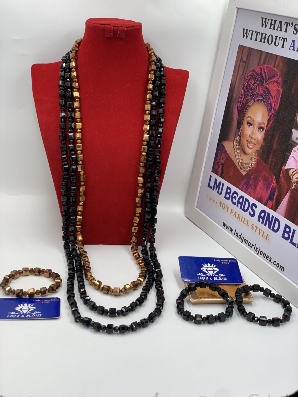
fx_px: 597
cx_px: 149
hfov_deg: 28.0
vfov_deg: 36.8
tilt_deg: -20.7
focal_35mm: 52
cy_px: 198
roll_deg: -3.5
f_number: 2.4
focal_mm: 6
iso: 25
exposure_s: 1/97
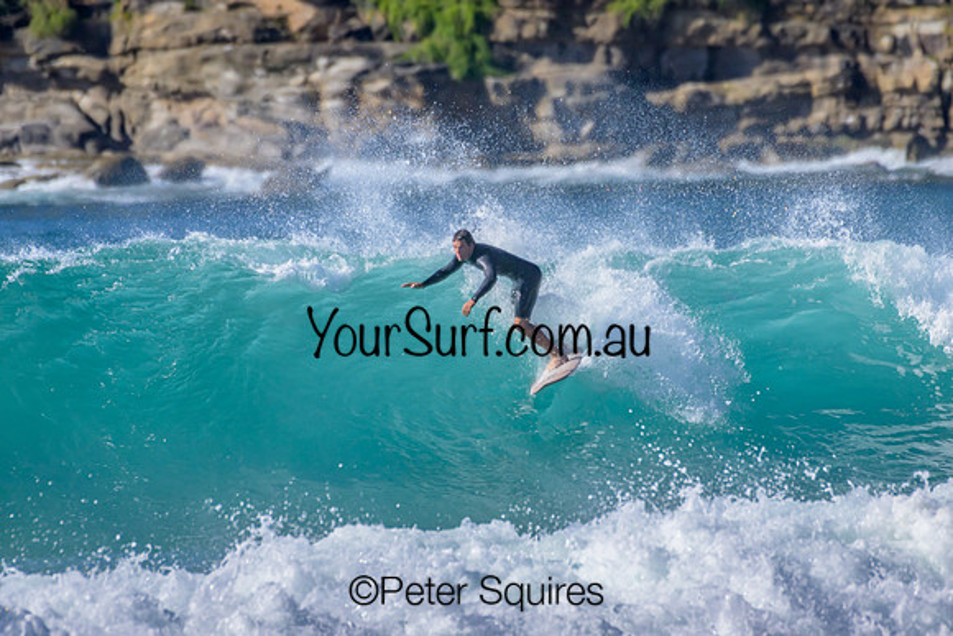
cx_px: 476
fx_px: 26477
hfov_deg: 2.1
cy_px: 318
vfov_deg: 1.4
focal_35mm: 1000
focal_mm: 1000
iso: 1000
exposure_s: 1/2000
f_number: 11
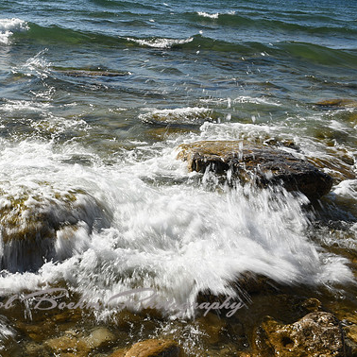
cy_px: 182
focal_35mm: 47
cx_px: 90
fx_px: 548
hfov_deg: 35.3
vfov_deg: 36.1
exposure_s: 1/40
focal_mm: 18
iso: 100
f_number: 20
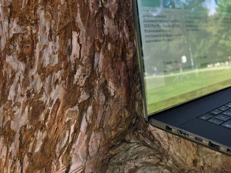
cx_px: 231
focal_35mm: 48
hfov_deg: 35.8
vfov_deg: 30.0
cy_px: 56
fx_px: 320
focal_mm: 6.3
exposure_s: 1/180
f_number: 1.7
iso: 20
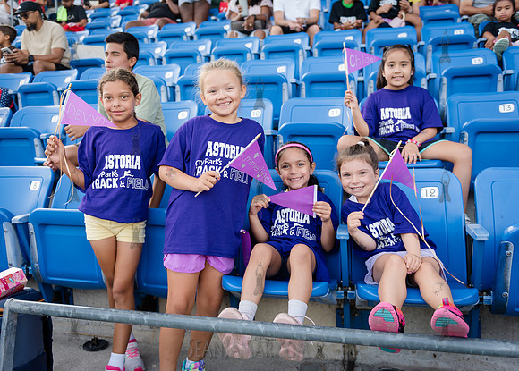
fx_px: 501
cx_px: 254
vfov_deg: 40.6
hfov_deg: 54.7
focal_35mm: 34
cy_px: 179
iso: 400
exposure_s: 1/800
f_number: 2.8
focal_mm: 31
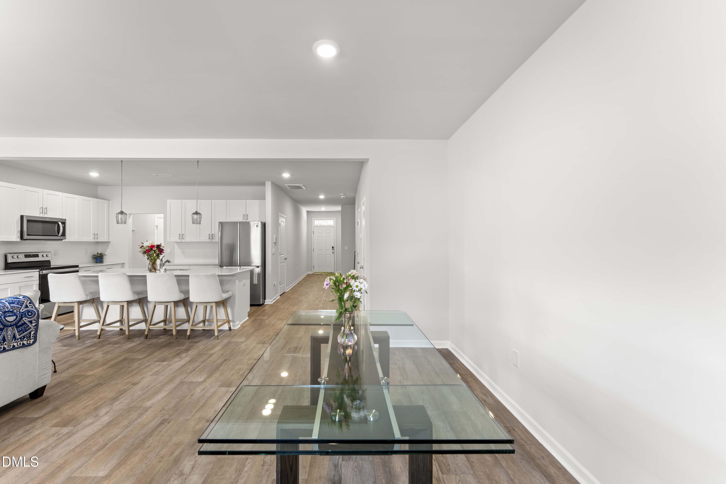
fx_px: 282
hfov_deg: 104.3
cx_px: 363
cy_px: 242
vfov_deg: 81.2
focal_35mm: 14
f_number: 8
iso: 100
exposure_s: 1/1.25
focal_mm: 14
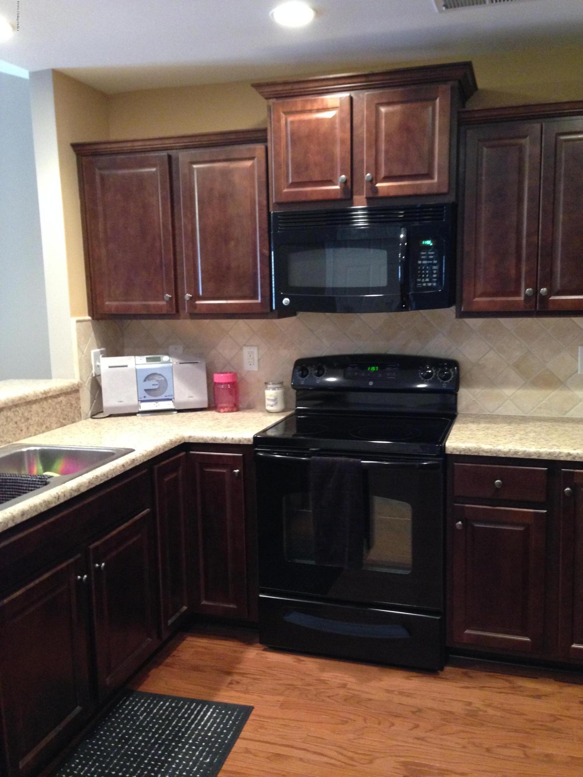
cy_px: 388
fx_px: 741
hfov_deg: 42.9
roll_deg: +1.0
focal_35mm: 33
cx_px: 292
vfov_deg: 55.4
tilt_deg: -8.7
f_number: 2.4
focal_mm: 4.12
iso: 400
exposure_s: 1/15
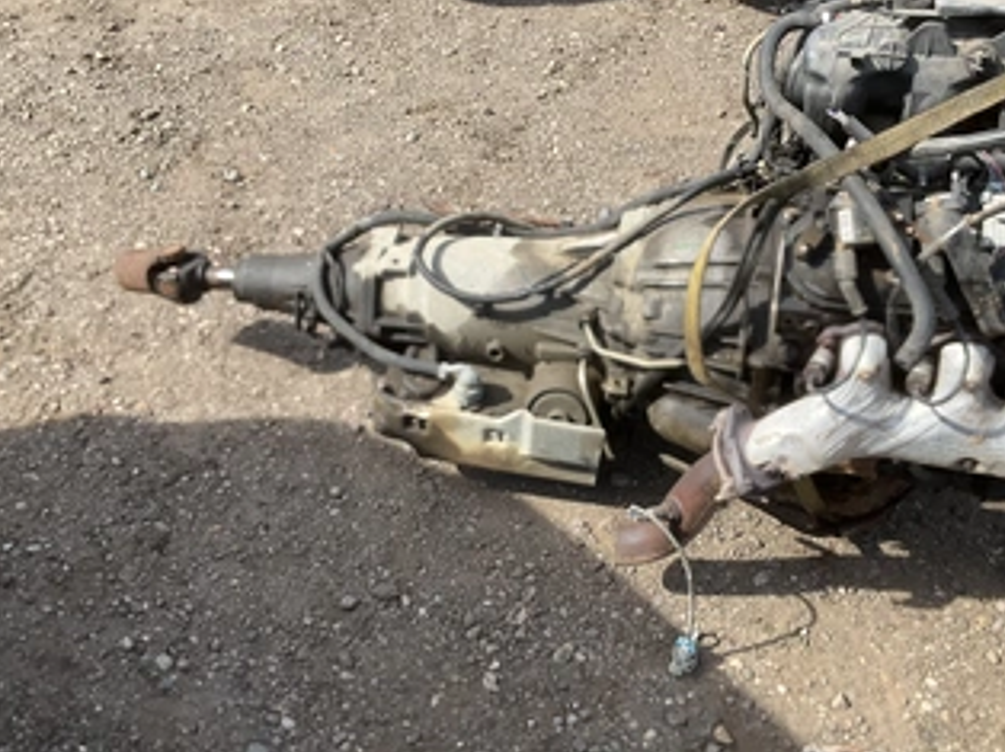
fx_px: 1073
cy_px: 314
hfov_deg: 50.0
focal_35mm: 37
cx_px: 573
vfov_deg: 38.5
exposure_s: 1/728
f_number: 1.8
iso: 25
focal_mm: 3
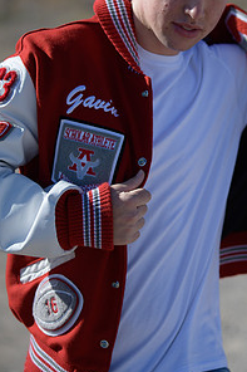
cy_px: 129
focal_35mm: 137
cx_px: 172
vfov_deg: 15.0
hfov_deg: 10.0
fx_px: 1411
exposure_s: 1/5000
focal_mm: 90
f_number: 2.8
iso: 200
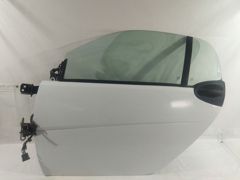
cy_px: 90
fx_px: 187
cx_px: 120
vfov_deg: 51.4
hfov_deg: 65.3
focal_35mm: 27
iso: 173
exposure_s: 1/50
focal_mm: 4.71
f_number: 1.79
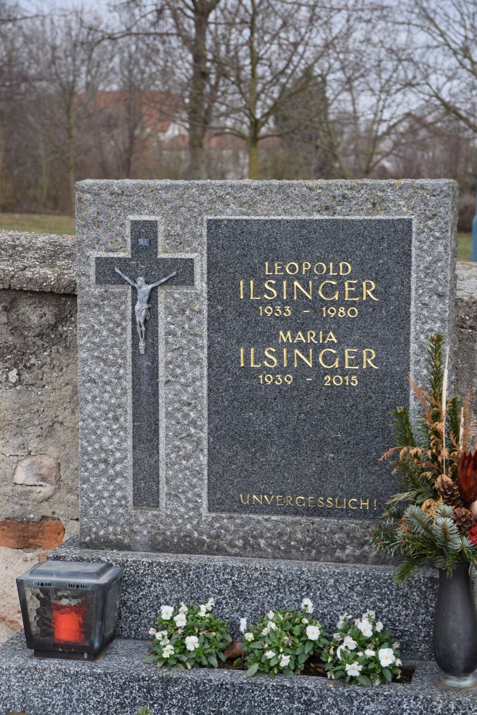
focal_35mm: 72
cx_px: 238
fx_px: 1431
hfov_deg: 18.9
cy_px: 358
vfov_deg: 28.1
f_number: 5.6
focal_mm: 48
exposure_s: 1/125
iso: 400
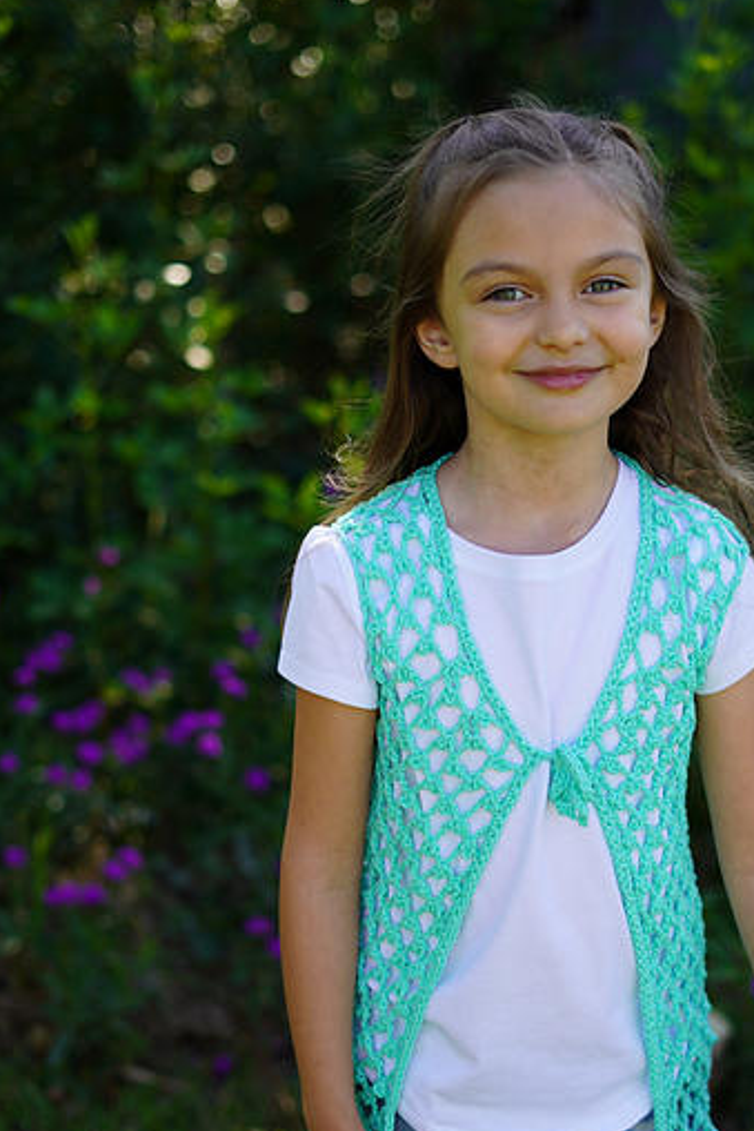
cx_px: 453
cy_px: 683
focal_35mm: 63
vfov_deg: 31.8
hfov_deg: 21.6
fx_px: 1978
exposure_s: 1/640
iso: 100
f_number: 2.2
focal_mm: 50
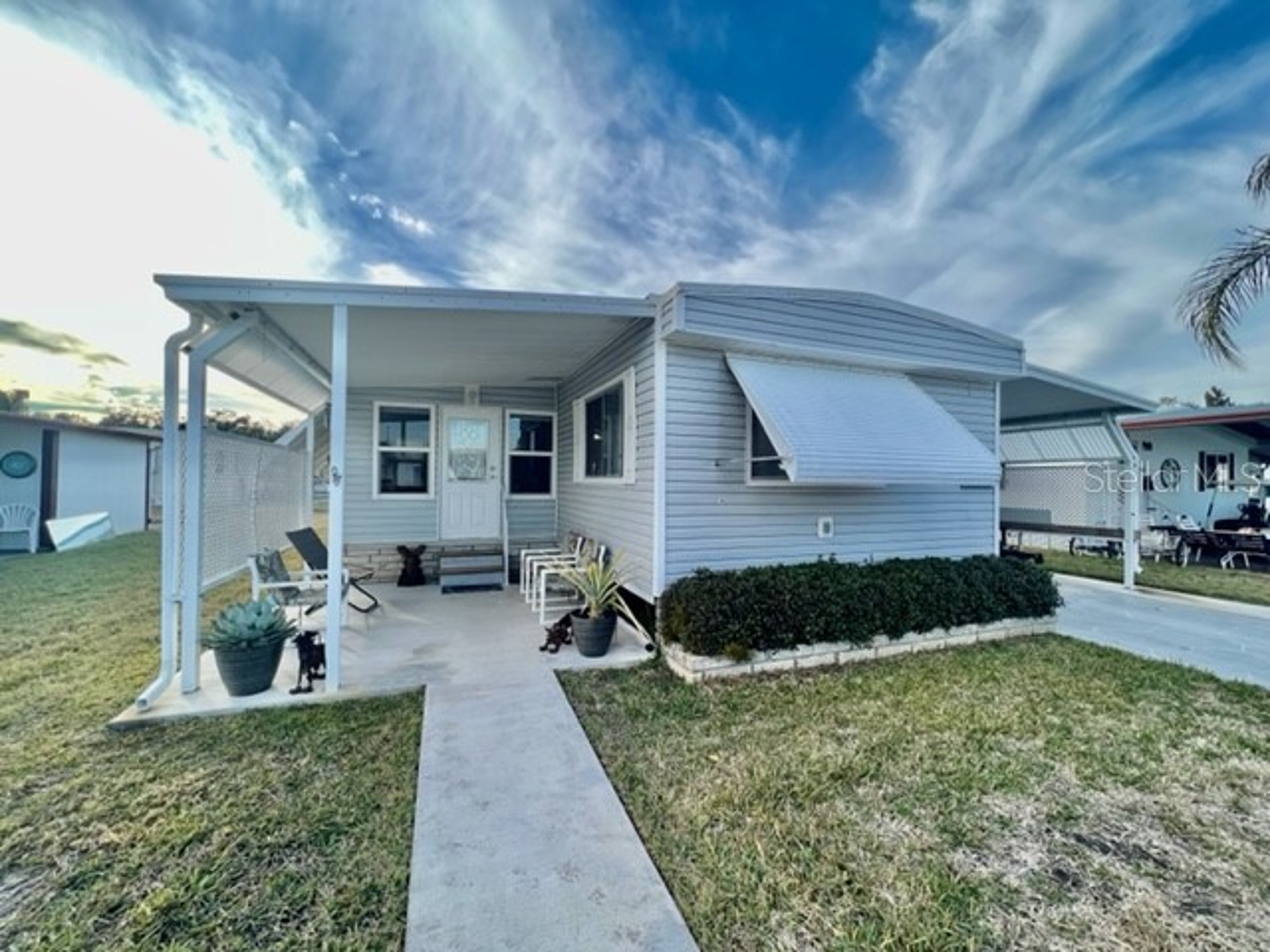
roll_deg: -0.4
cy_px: 476
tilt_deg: -0.4
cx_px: 635
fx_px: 477
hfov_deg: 106.2
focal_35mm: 13
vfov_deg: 89.9
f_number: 1.8
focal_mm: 1.57
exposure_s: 1/467
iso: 32
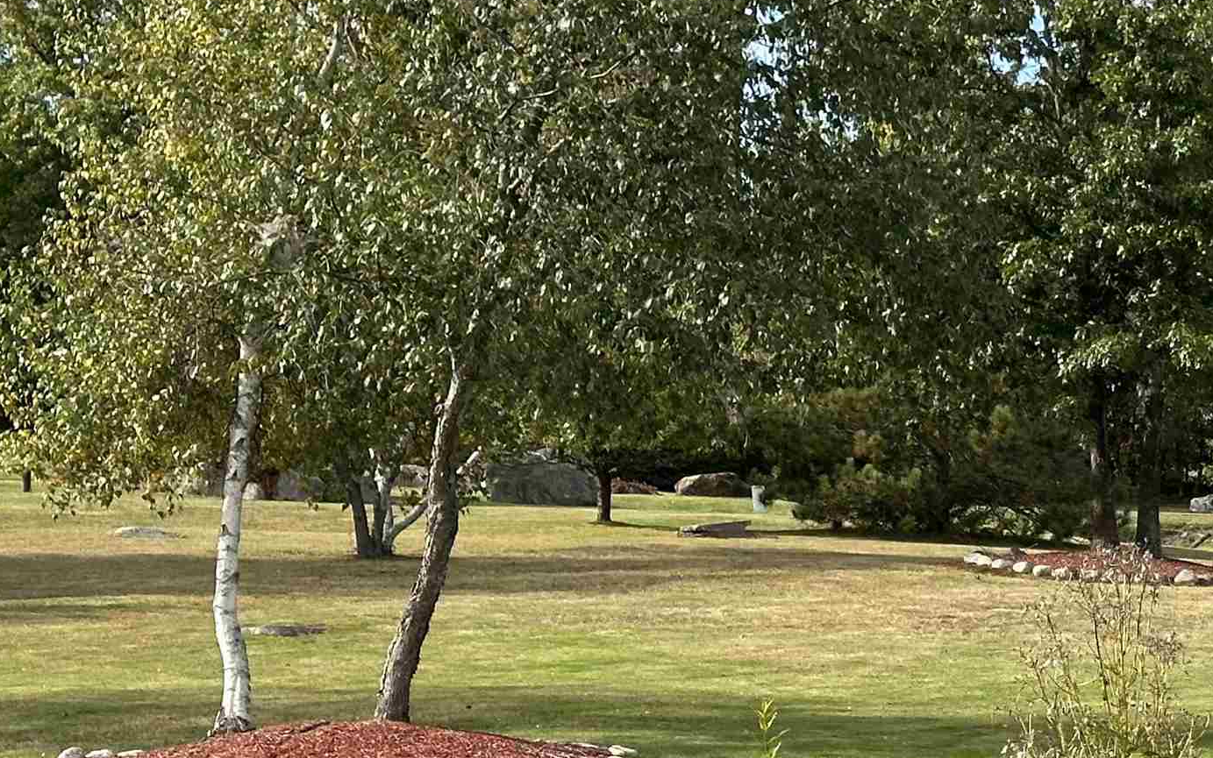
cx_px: 1301
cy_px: 422
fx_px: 3736
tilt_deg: +1.6
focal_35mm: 113
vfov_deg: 11.6
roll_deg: -0.8
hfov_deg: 17.8
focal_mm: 6.86
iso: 64
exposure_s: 1/1848
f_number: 1.78
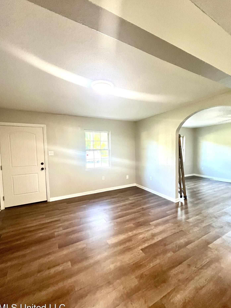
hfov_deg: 85.6
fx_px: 125
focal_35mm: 14
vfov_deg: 102.0
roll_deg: +2.2
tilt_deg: -2.3
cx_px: 122
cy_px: 157
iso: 250
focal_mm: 1.57
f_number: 1.8
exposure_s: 1/60
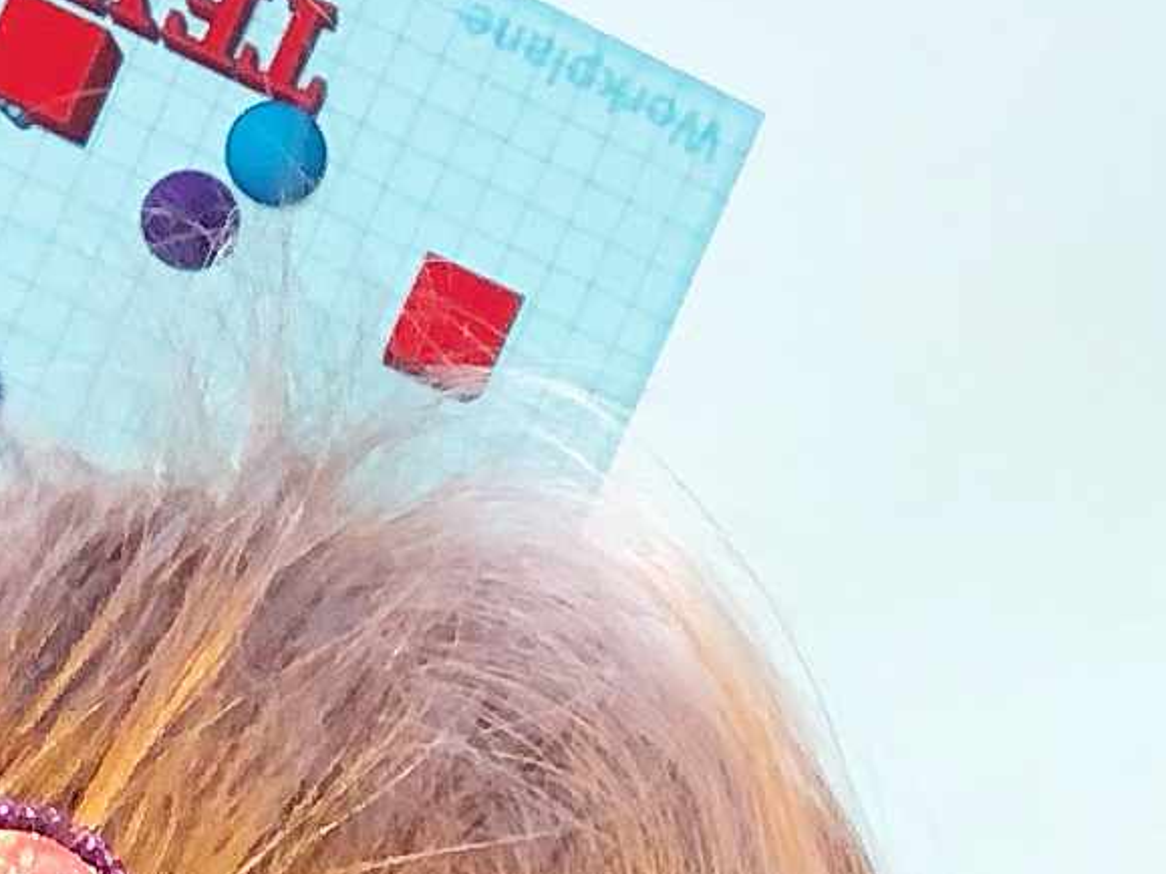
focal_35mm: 195
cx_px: 1764
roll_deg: -2.6
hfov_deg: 9.8
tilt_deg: -23.5
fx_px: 6567
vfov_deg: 7.4
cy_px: 1613
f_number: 1.8
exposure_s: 1/120
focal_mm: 3.99
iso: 125
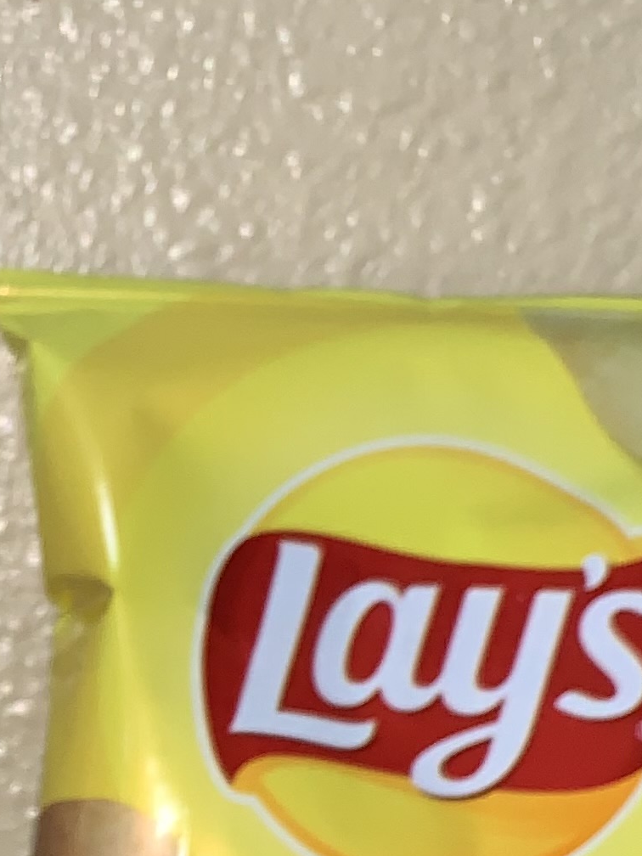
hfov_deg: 13.6
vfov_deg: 17.4
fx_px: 2572
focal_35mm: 104
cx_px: -242
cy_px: 1199
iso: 32
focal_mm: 4.25
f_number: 1.8
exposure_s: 1/48
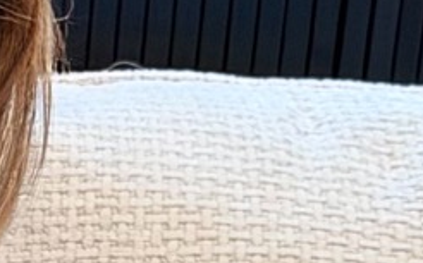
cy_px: 1097
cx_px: -165
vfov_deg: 3.3
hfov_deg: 5.6
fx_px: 4294
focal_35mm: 373
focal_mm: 6.76
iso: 64
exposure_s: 1/120
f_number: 1.78
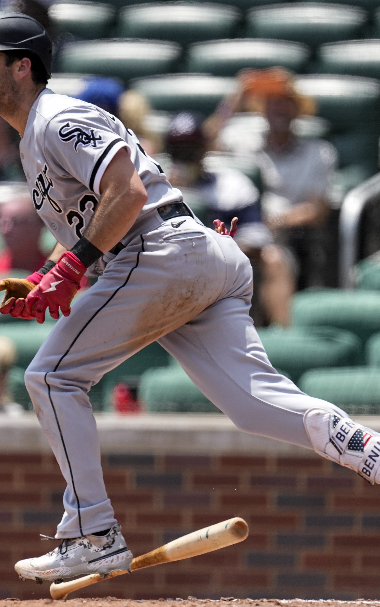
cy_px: 304
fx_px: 15211
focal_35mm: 918
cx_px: 165
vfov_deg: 2.3
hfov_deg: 1.4
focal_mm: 600
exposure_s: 1/2000
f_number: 4.5
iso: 500
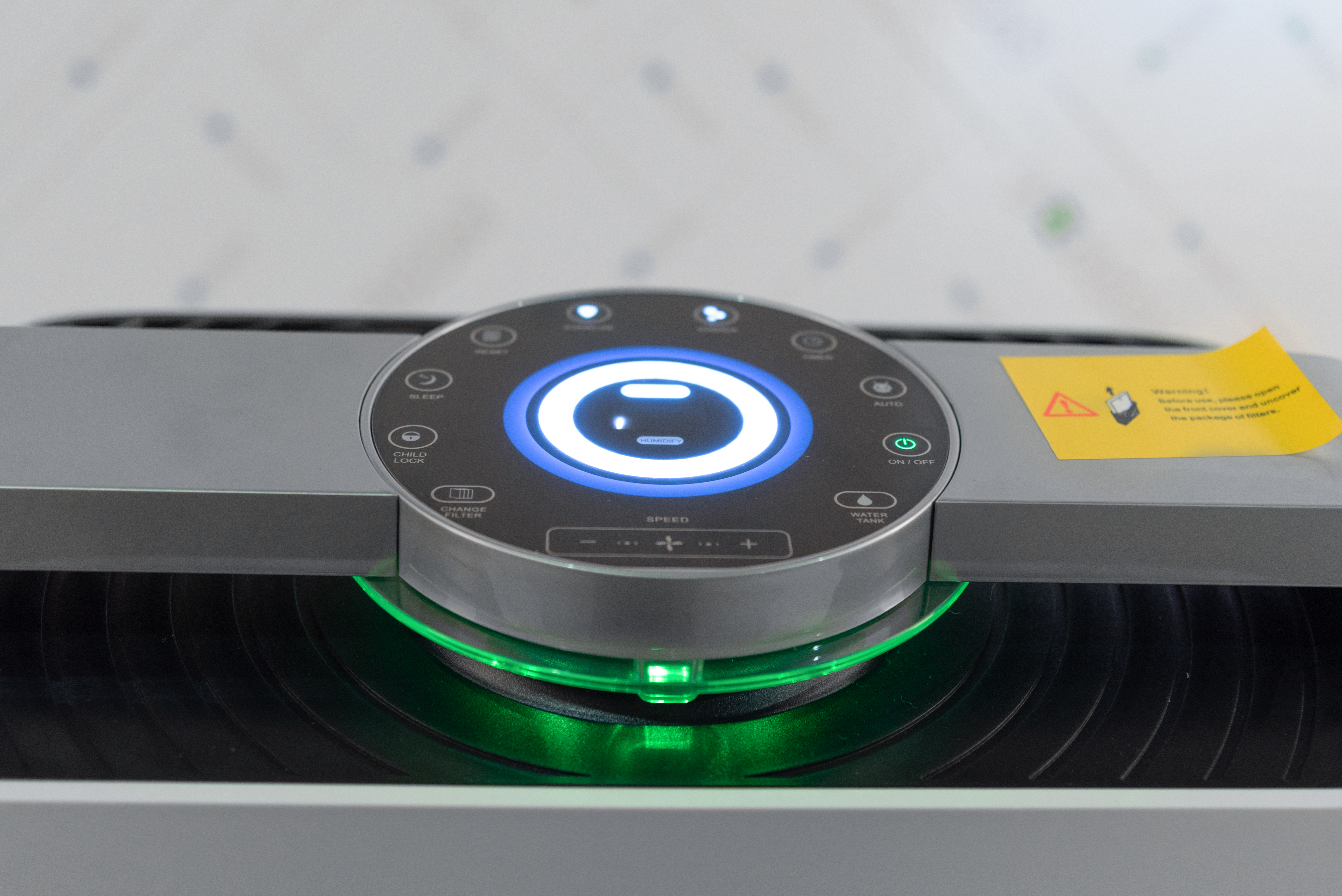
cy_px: 448
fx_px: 1865
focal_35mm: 50
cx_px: 671
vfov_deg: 27.0
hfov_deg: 39.6
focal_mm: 50
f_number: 4
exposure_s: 1/50
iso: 500
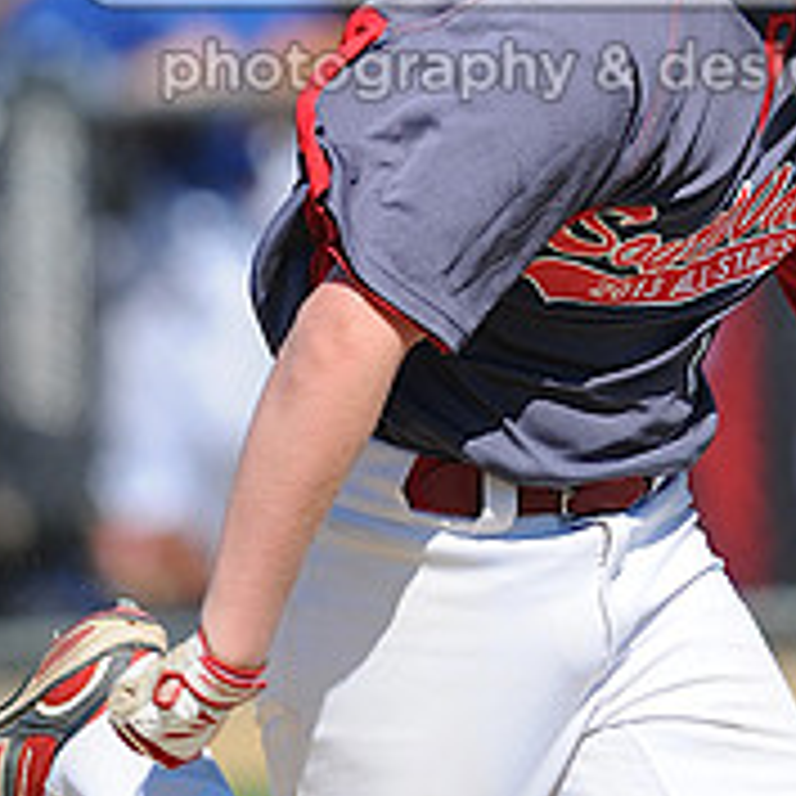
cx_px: 609
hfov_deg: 1.8
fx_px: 25314
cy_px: -99
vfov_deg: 1.8
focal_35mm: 973
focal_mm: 300
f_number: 4
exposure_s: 1/1600
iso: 200
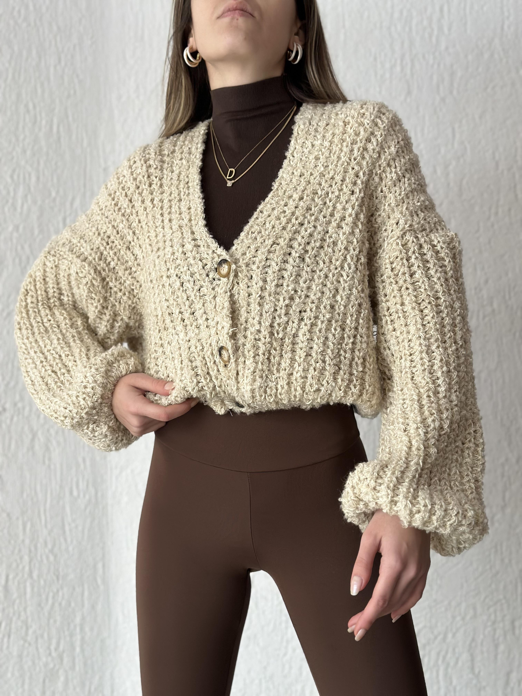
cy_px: 348
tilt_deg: +2.6
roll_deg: +1.1
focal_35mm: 48
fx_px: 965
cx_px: 261
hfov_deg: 30.3
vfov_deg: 39.7
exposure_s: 1/60
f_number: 1.78
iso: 250
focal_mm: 6.86
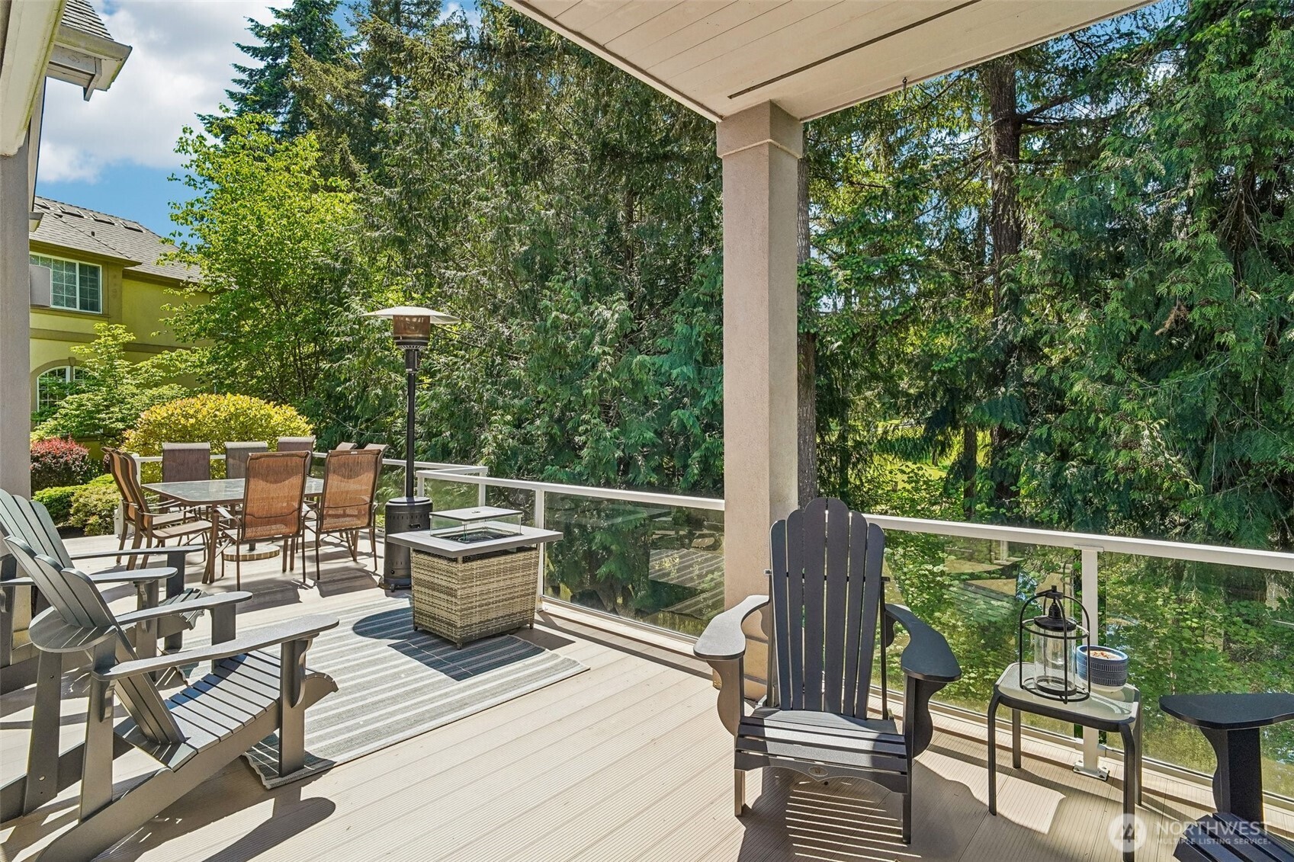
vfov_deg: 73.7
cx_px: 647
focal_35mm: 16
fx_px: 575
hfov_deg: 96.7
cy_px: 431
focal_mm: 16
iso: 1600
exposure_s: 1/640
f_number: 8
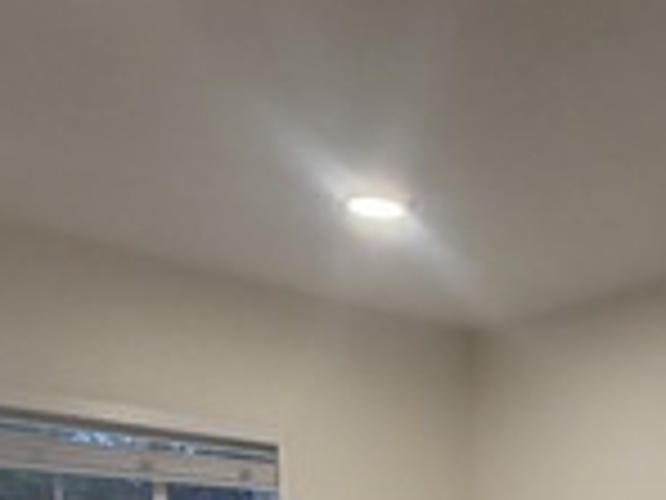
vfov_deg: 18.5
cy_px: 883
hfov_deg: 28.4
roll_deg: -1.4
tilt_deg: -11.4
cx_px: 700
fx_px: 1212
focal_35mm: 63
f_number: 2.2
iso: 250
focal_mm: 2.22
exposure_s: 1/120
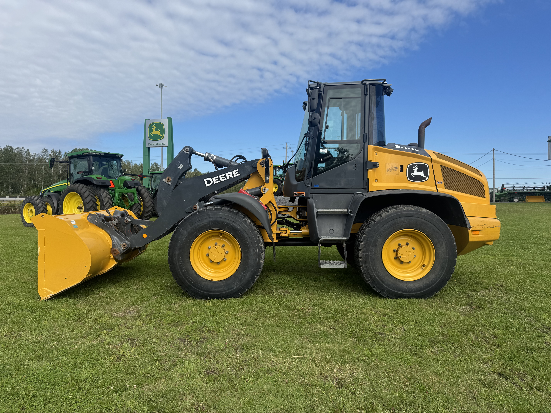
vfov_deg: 56.8
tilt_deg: -1.6
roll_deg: +0.5
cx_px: 276
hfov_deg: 71.6
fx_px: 382
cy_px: 206
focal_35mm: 24
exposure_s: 1/4049
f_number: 1.78
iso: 80
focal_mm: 6.76
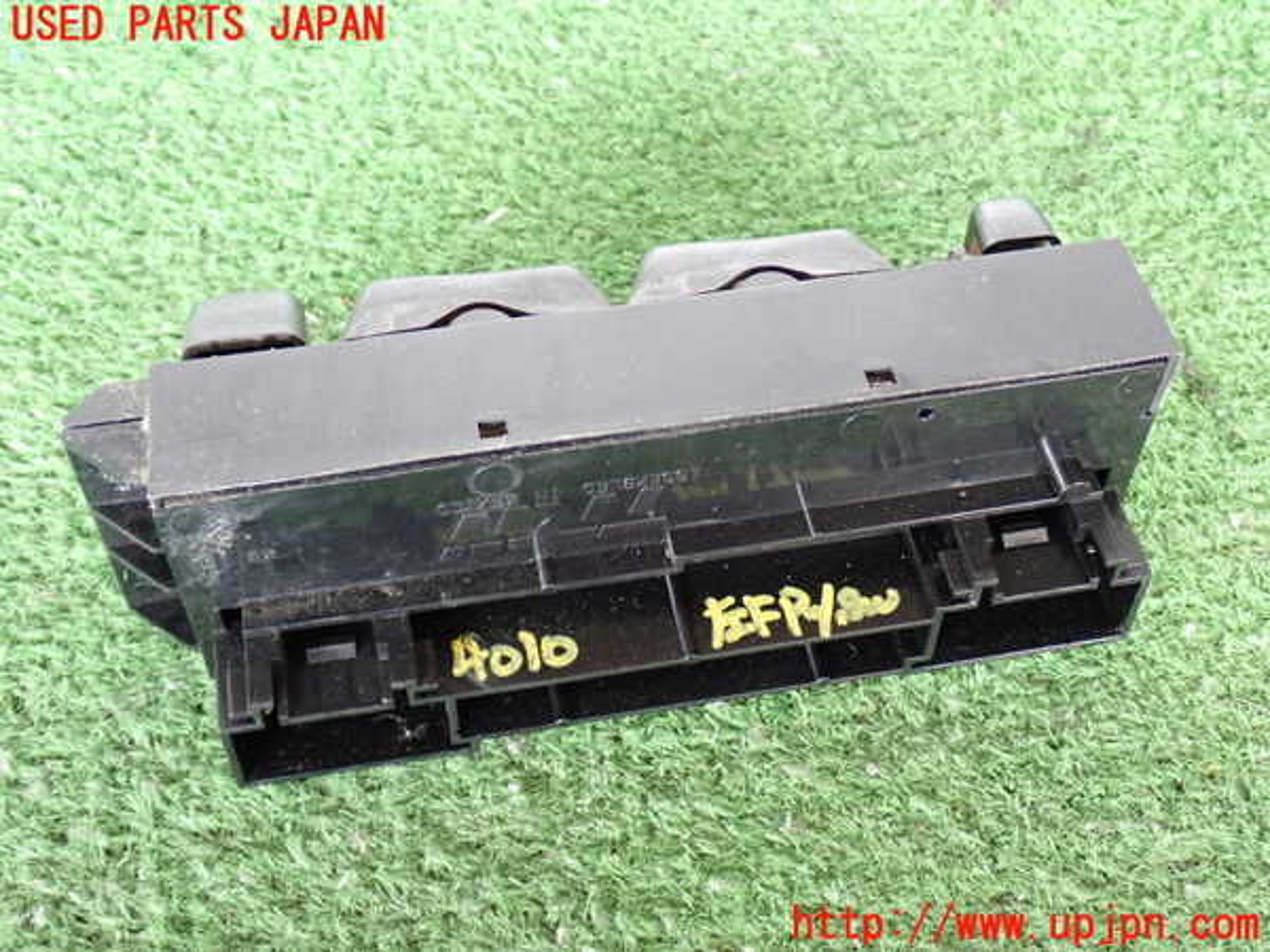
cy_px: 476
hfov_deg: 40.4
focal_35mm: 47
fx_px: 1724
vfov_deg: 30.9
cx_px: 635
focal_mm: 8.4
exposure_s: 1/40
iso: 800
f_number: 3.1
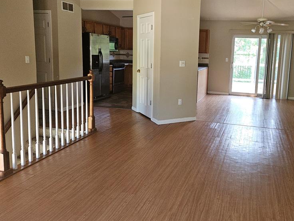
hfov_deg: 56.1
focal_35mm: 32
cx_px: 185
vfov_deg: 44.0
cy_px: 90
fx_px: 272
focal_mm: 5.4
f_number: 1.8
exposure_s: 1/40
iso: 100
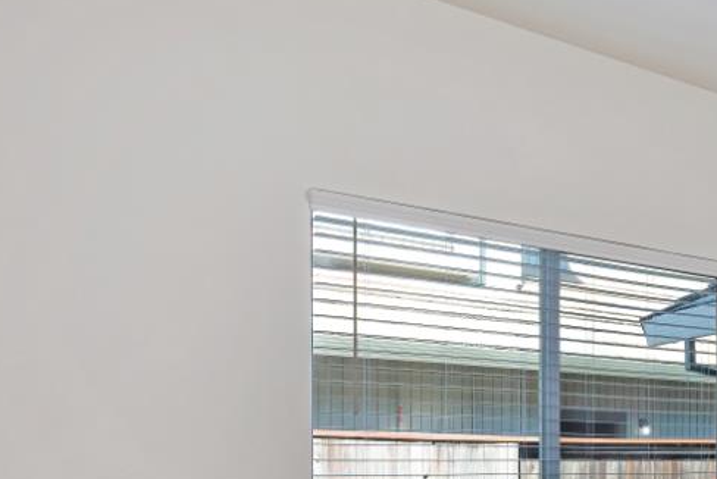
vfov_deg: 28.8
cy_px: 505
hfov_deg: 36.1
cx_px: 846
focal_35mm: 43
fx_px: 857
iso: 640
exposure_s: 1/160
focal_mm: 14
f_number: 6.3
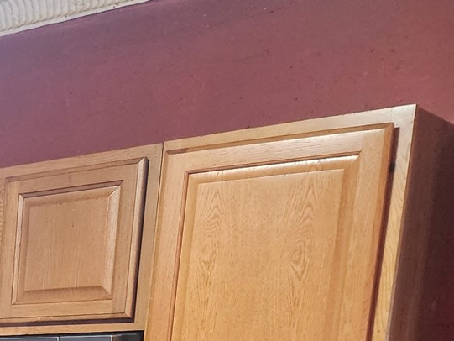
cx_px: -385
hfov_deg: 17.7
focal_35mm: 87
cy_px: 612
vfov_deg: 14.8
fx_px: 1141
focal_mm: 6.4
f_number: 1.8
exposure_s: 1/24
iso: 640
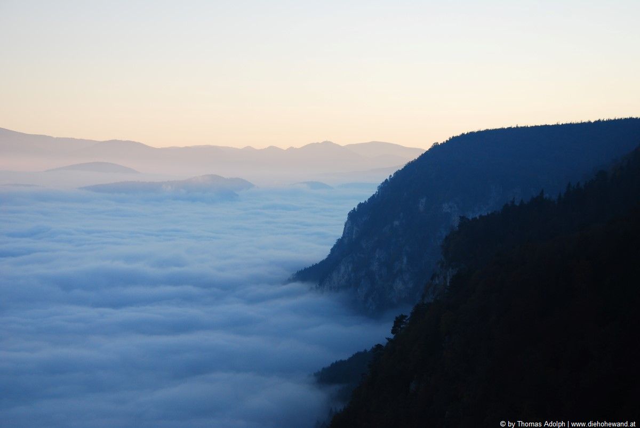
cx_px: 320
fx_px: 1388
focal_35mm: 78
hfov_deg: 26.0
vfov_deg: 17.5
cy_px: 214
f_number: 7.1
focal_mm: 52
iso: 200
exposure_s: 1/200
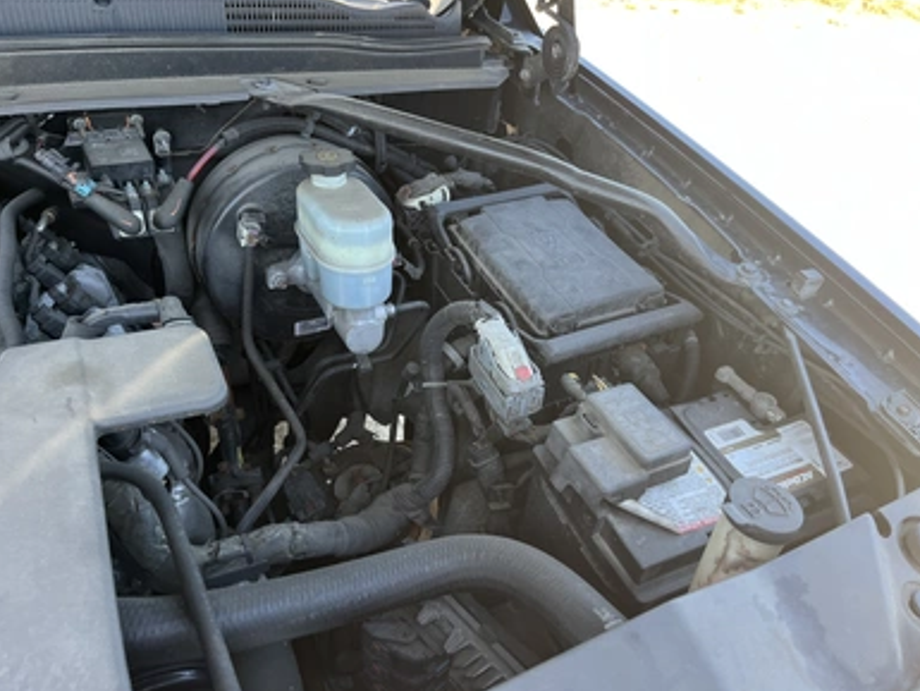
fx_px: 718
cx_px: 468
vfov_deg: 51.4
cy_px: 340
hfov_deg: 65.3
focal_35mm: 27
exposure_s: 1/172
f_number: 1.6
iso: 64
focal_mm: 5.1
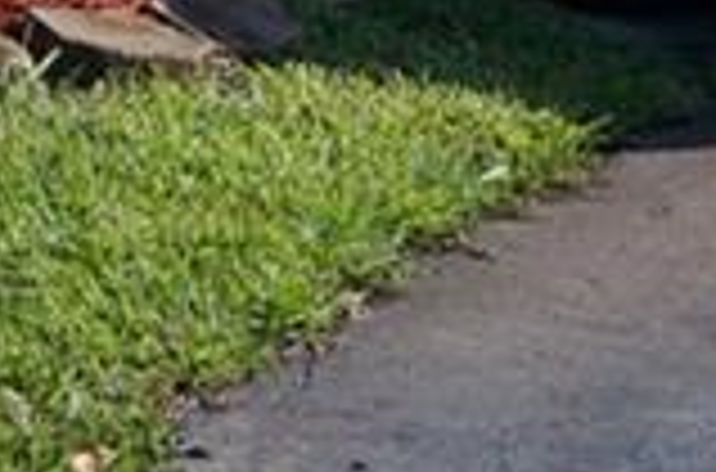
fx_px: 4030
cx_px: -1175
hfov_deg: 8.9
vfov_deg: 6.2
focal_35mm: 203
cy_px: -926
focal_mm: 21
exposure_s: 1/160
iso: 100
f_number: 9
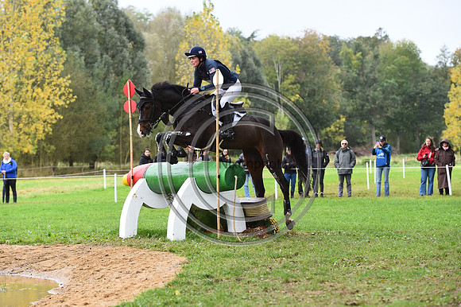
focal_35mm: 116
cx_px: 230
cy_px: 154
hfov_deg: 17.7
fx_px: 1485
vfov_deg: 11.8
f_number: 4.5
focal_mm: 116
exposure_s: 1/1250
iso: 1100
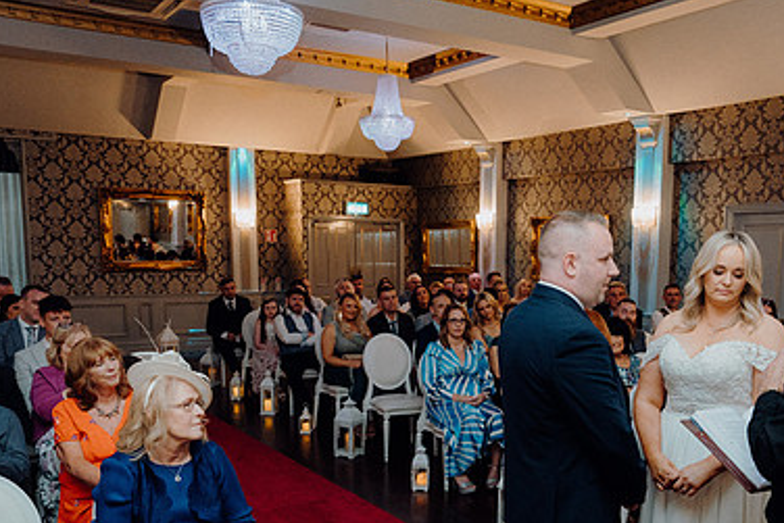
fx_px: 806
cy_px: 362
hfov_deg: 51.6
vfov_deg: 35.5
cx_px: 463
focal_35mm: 37
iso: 2500
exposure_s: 1/160
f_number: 3.5
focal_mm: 24
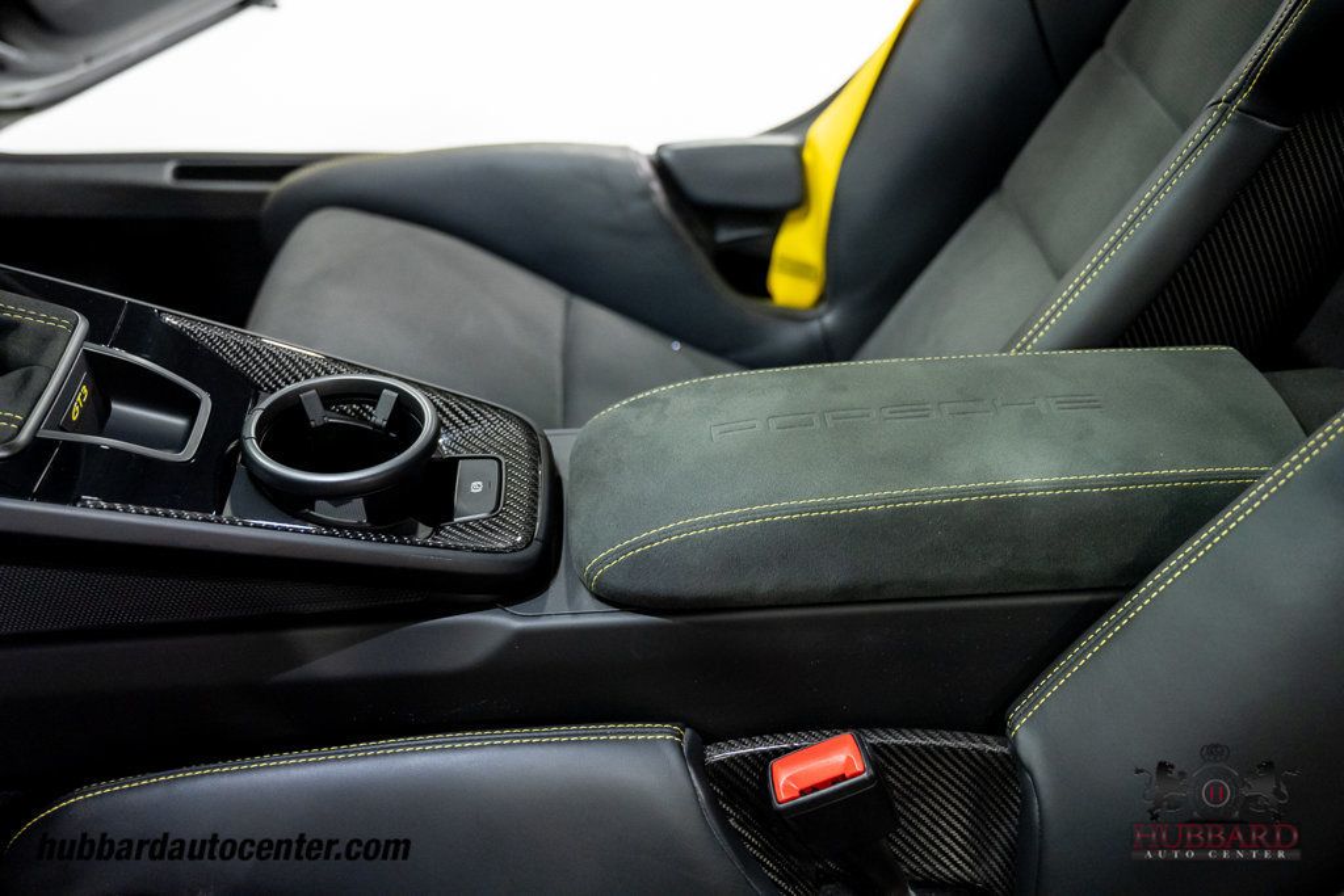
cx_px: 672
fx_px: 1419
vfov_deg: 35.1
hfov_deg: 50.7
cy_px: 448
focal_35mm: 38
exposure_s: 1/60
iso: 3200
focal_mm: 38
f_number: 4
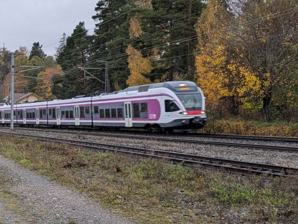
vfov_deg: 21.6
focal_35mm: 68
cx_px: 38
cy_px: 121
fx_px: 586
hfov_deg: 27.6
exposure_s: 1/100
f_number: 1.89
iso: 89
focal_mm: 5.43
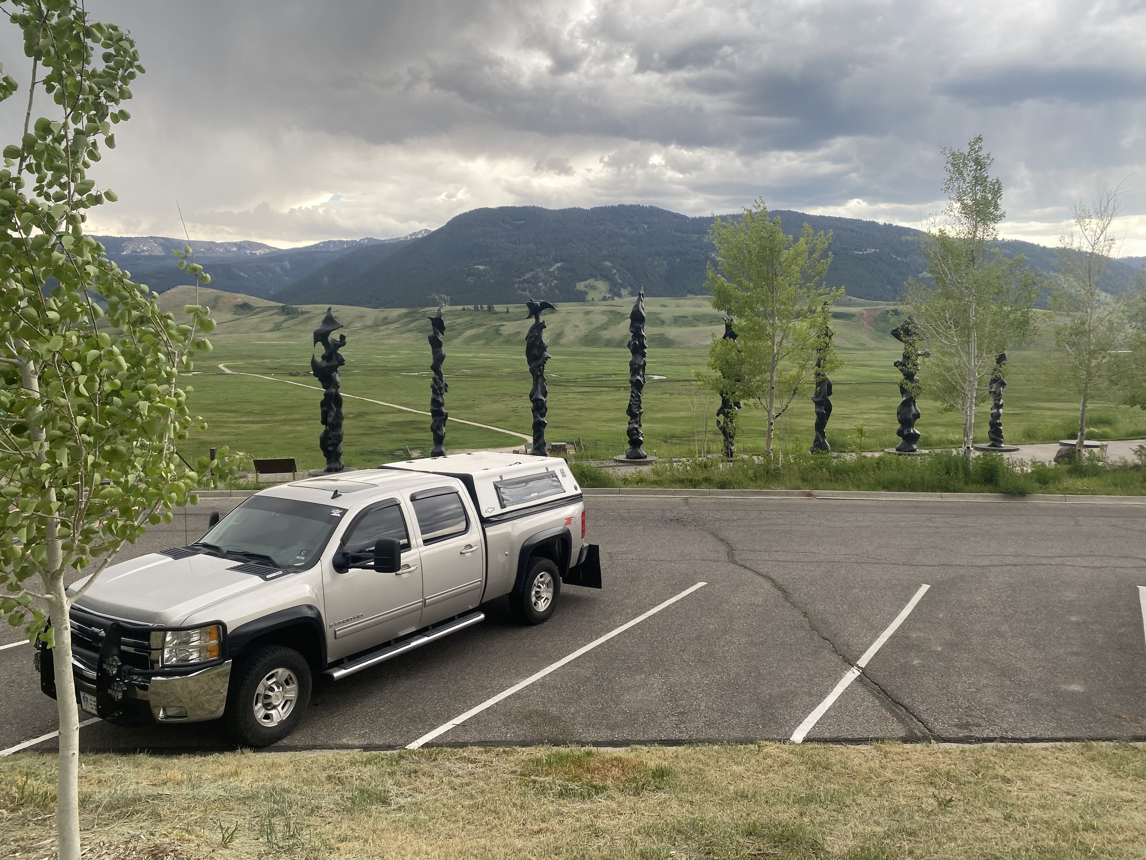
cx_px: 573
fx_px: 861
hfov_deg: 67.3
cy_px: 430
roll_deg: +0.2
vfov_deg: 53.1
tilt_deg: -6.2
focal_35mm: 26
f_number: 1.8
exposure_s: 1/385
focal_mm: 4.25
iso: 32
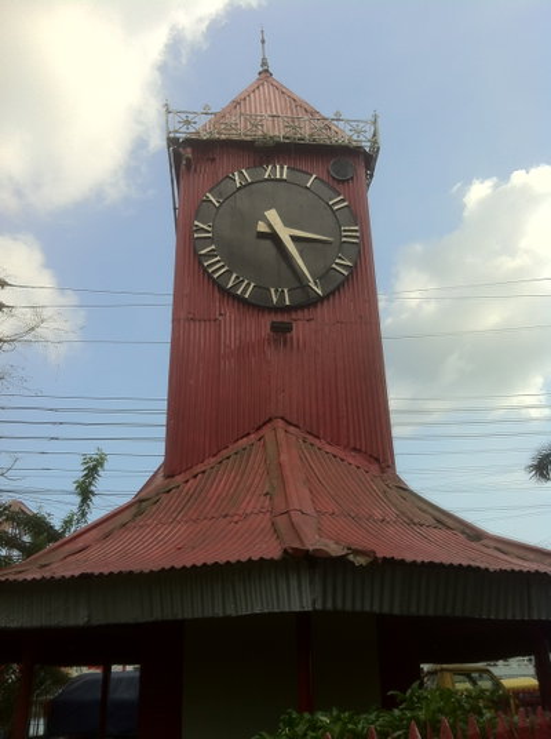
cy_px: 370
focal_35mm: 35
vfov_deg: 52.7
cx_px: 276
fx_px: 745
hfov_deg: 40.6
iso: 80
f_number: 2.8
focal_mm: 3.85
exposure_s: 1/943
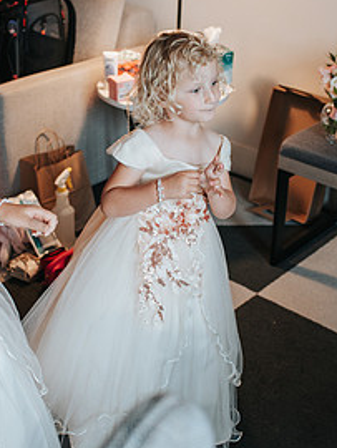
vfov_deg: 34.3
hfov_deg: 26.1
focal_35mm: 56
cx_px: 163
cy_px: 189
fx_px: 726
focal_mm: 35
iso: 1000
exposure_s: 1/200
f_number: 3.2
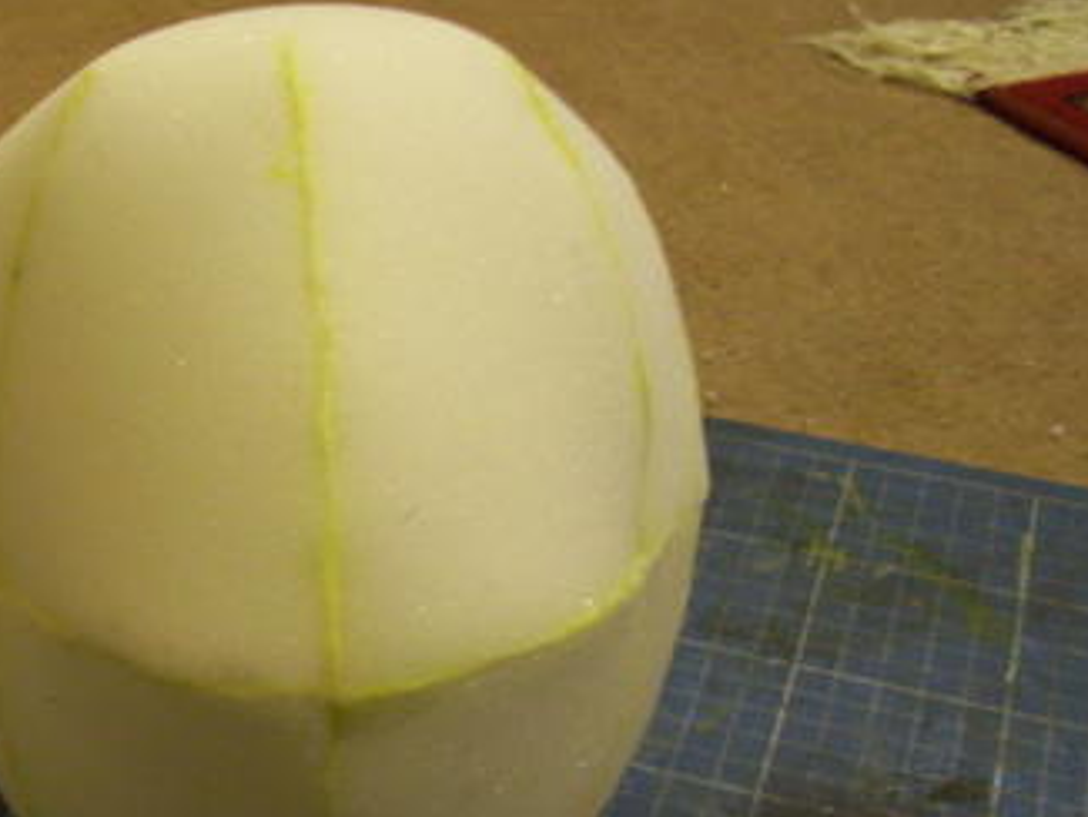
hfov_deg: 30.3
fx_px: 1981
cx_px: 298
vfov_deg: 23.3
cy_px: 499
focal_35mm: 63
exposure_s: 1/5
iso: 160
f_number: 2.9
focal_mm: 5.7
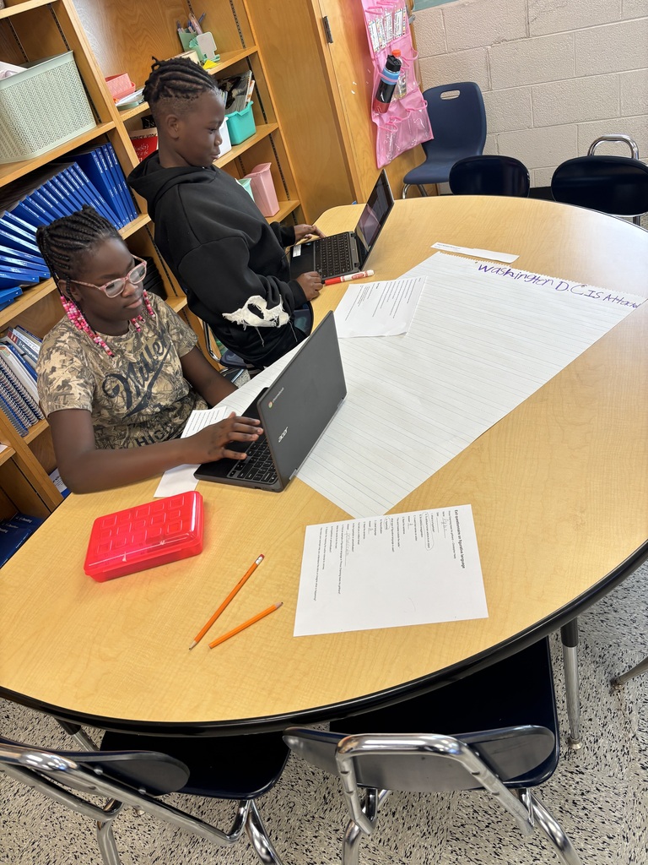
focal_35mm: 26
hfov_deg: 53.1
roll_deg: +18.3
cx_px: 324
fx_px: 649
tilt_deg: -37.1
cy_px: 432
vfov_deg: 67.3
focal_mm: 5.96
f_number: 1.6
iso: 80
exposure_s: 1/60
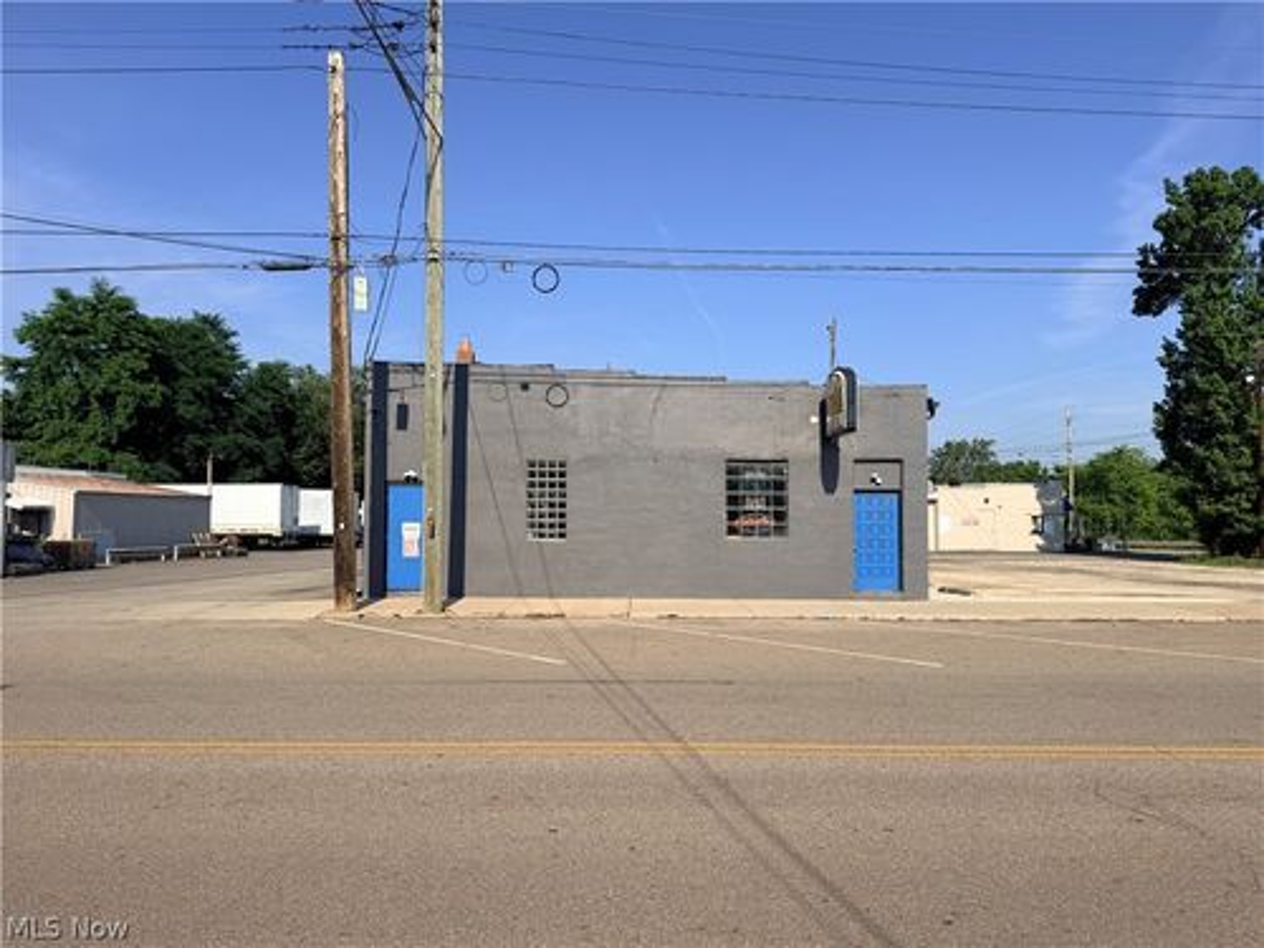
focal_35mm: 24
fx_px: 876
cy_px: 474
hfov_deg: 71.6
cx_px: 632
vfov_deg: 56.8
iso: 80
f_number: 1.78
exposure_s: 1/5714
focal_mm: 6.76
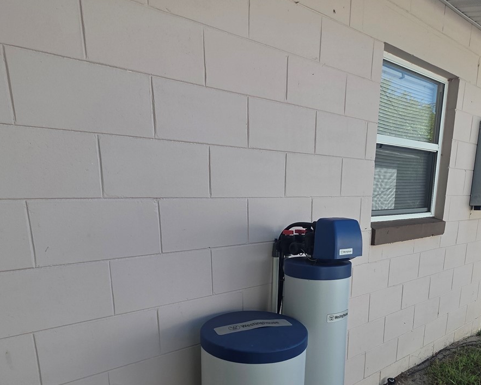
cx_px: 258
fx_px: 327
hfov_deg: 72.5
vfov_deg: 58.2
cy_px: 281
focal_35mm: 23
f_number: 1.9
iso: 40
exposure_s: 1/784
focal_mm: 2.2
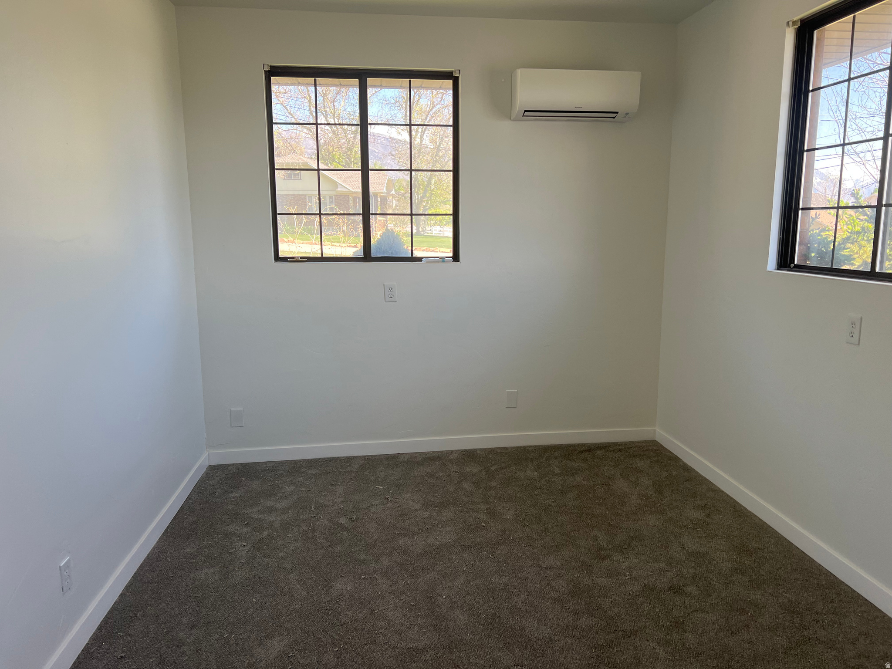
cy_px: 334
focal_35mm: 26
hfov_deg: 67.3
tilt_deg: -8.7
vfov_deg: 53.1
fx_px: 670
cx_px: 446
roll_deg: -0.1
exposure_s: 1/163
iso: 50
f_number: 1.5
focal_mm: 5.7
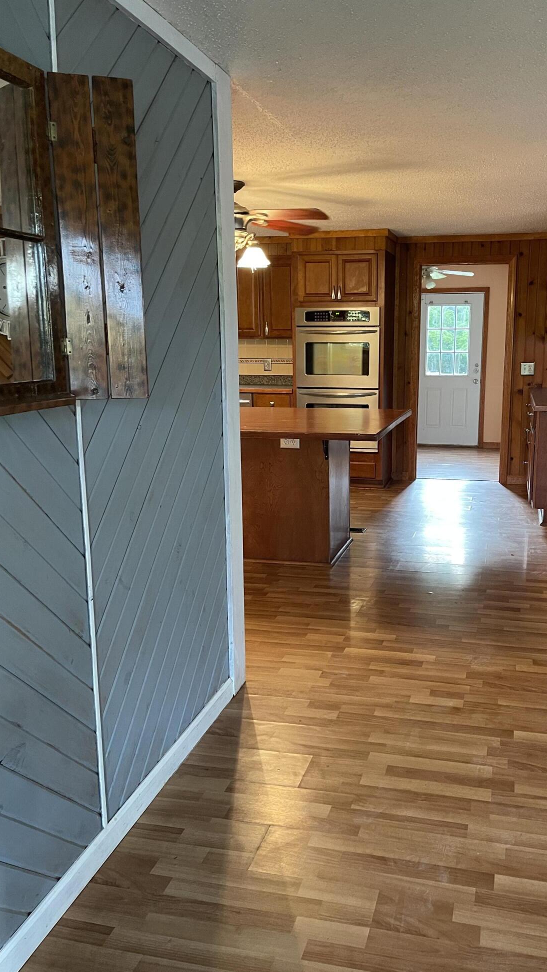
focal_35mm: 28
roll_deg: +0.0
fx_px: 722
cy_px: 480
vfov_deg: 67.9
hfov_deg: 41.3
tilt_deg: -11.1
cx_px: 333
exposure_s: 1/60
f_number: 1.6
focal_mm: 5.1
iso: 500
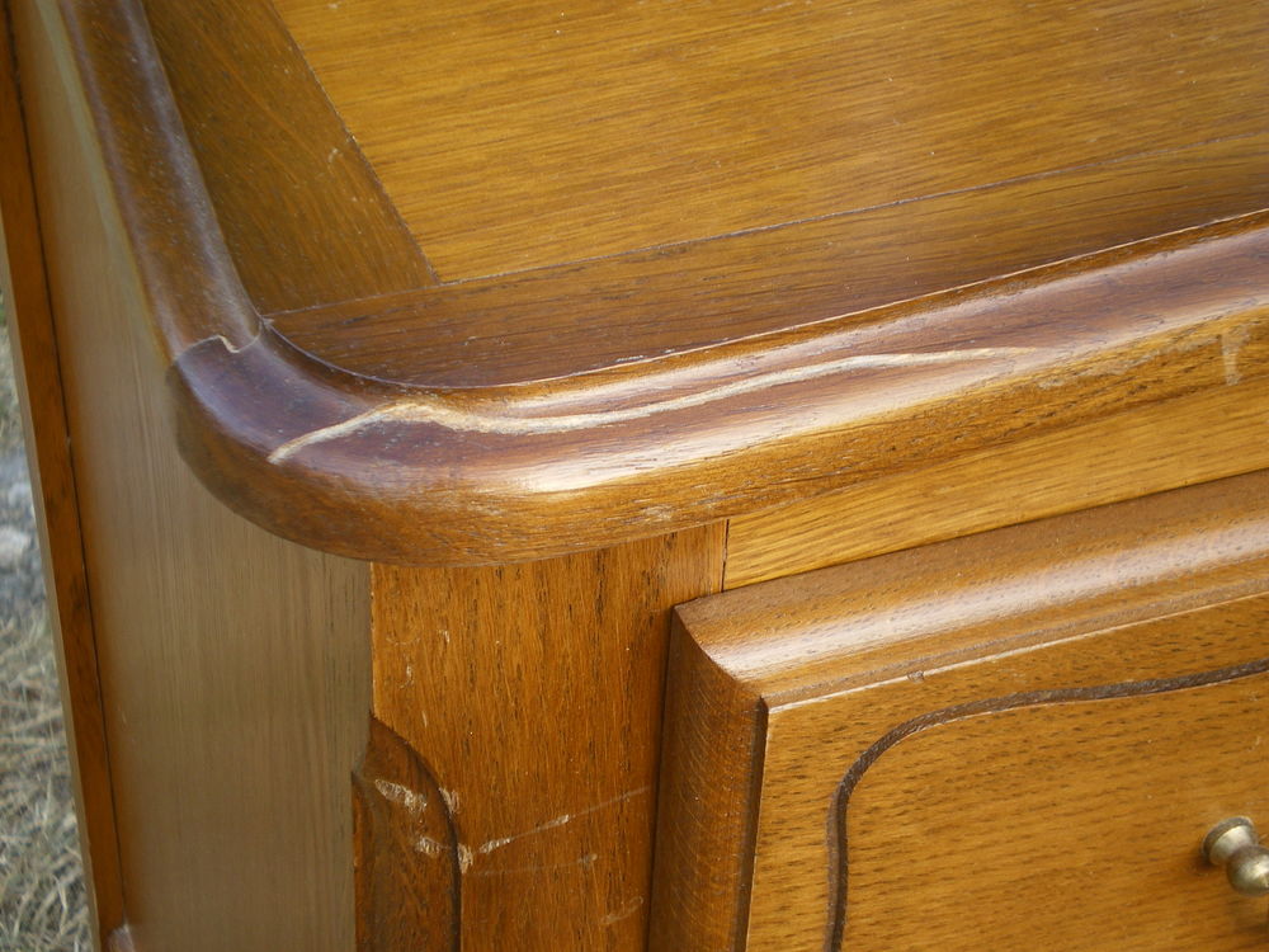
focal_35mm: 68
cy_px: 476
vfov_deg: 21.6
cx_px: 634
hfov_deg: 28.6
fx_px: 2493
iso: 80
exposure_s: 1/60
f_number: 4.4
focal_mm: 11.3
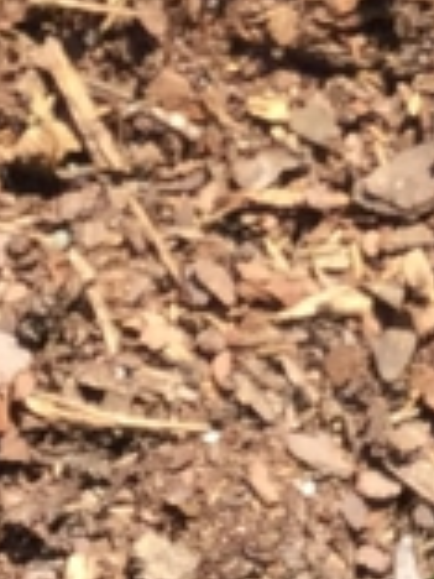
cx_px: 868
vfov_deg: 9.4
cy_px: -315
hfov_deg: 7.0
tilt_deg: -38.2
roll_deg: +14.6
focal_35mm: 204
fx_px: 3410
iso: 25
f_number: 2.4
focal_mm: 3.3
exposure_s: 1/485
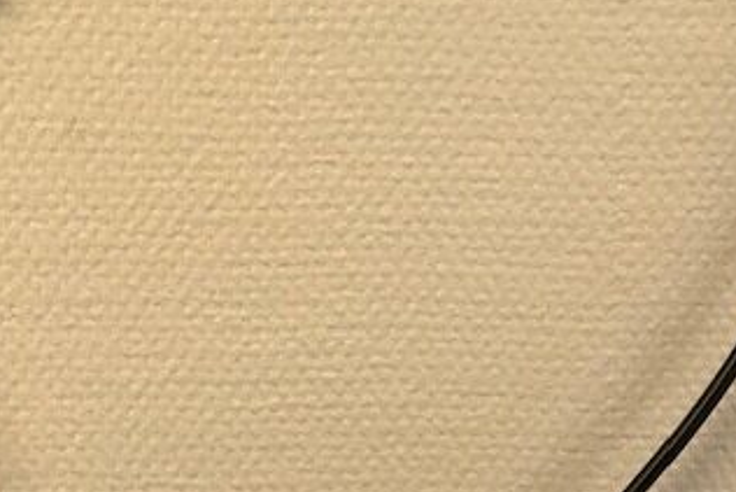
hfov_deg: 33.9
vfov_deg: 23.0
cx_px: 384
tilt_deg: -10.8
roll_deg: -0.9
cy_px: 247
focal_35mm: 59
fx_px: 1207
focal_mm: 3.99
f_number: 1.8
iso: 40
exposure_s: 1/20
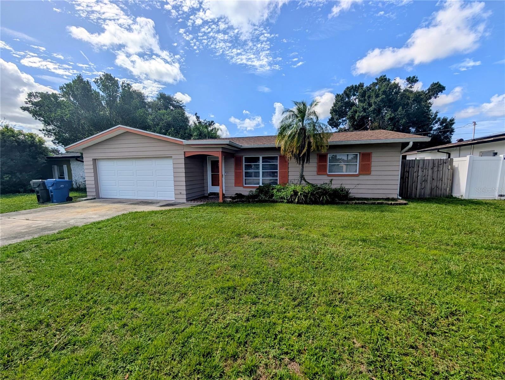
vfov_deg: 94.6
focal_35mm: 12
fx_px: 175
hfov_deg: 110.5
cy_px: 190
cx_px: 252
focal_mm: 2.02
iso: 54
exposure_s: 1/4505
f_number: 1.7
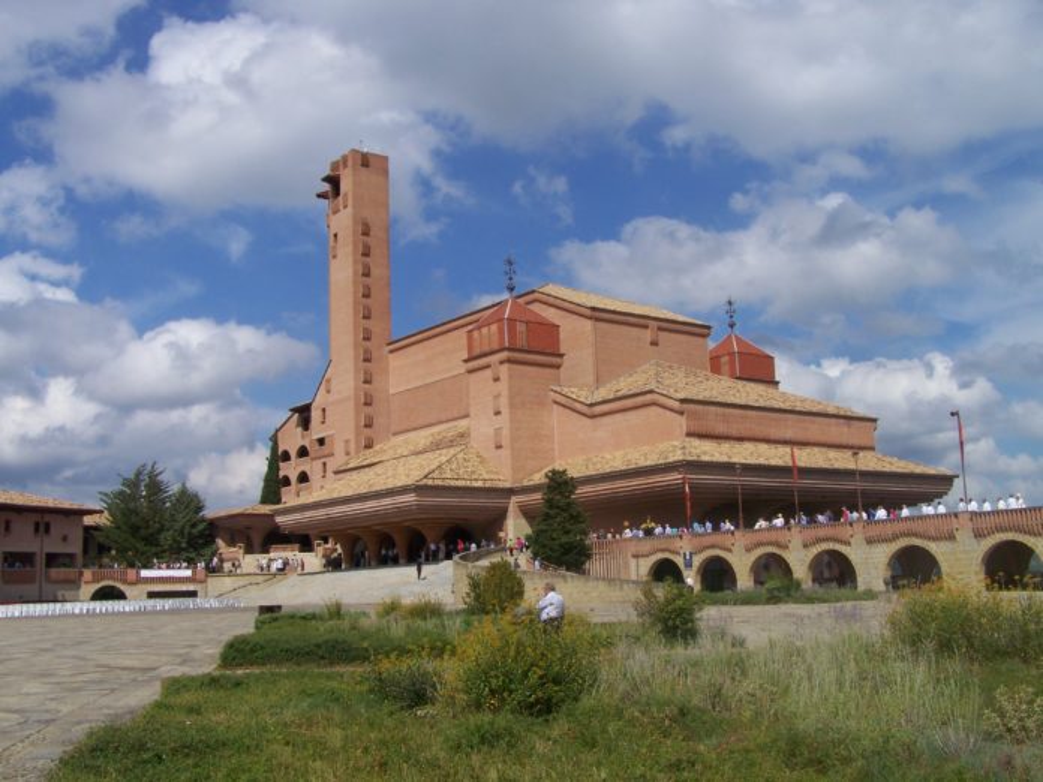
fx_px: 1145
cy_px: 391
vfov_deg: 37.7
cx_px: 522
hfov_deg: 49.0
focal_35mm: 38
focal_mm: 6.3
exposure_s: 1/640
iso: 64
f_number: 5.6
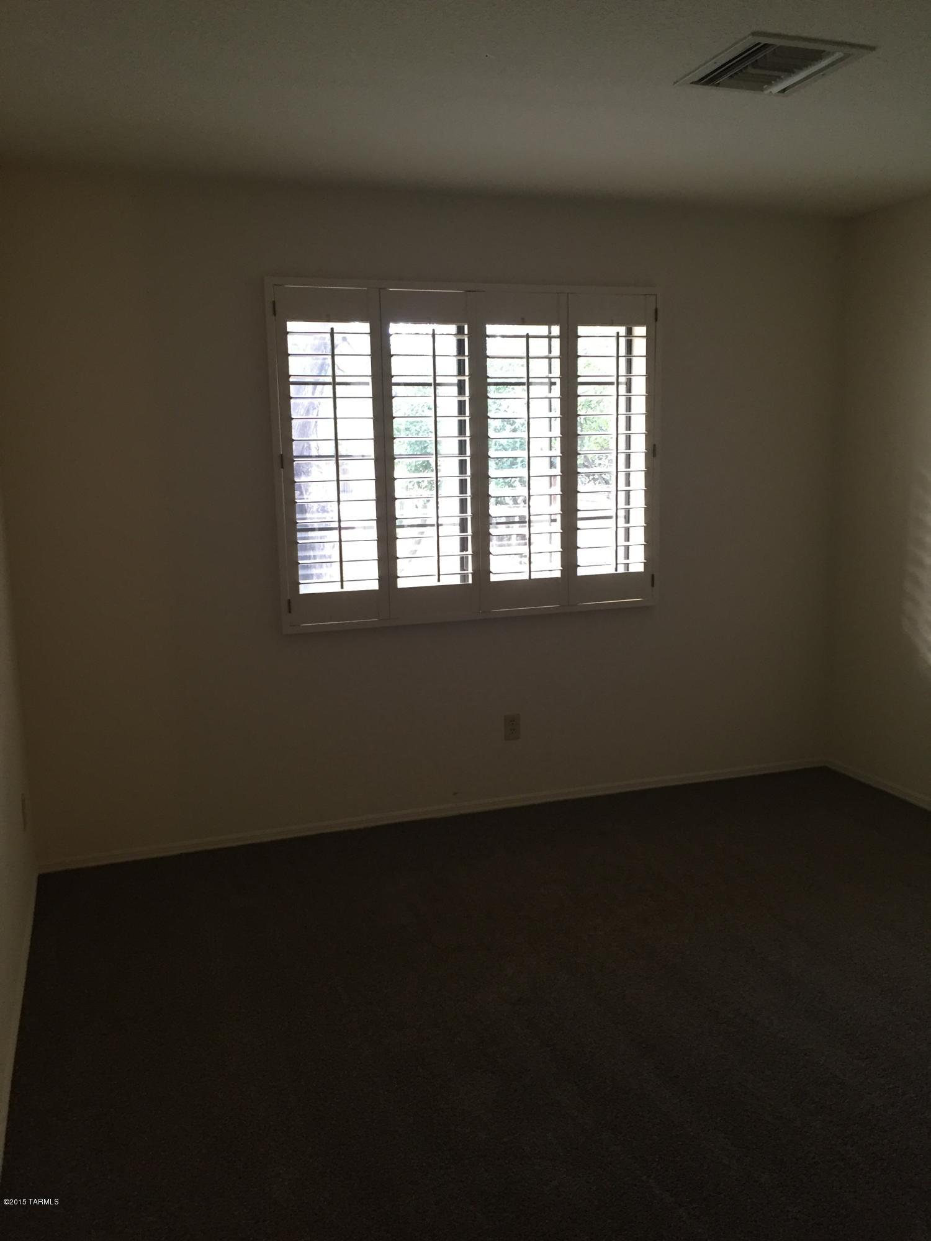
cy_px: 620
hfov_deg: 48.2
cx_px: 466
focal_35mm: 29
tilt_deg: -8.5
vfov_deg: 61.7
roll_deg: +0.7
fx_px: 1040
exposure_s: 1/30
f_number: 2.2
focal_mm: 4.15
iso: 125
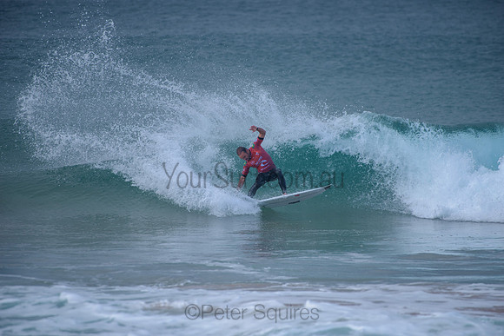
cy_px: 168
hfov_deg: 4.1
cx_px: 252
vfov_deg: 2.7
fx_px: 7124
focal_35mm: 509
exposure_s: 1/800
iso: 180
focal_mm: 500
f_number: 5.6
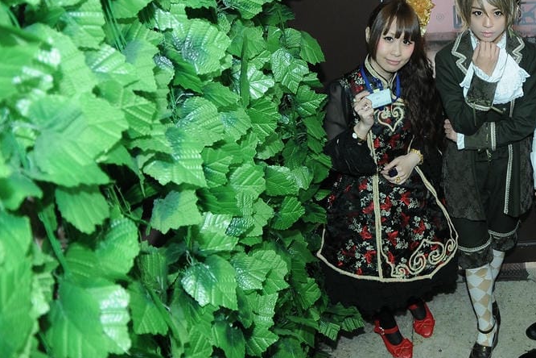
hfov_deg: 35.0
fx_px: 804
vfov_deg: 24.8
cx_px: 468
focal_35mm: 54
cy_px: 100
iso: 400
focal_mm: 20
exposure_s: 1/60
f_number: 2.8
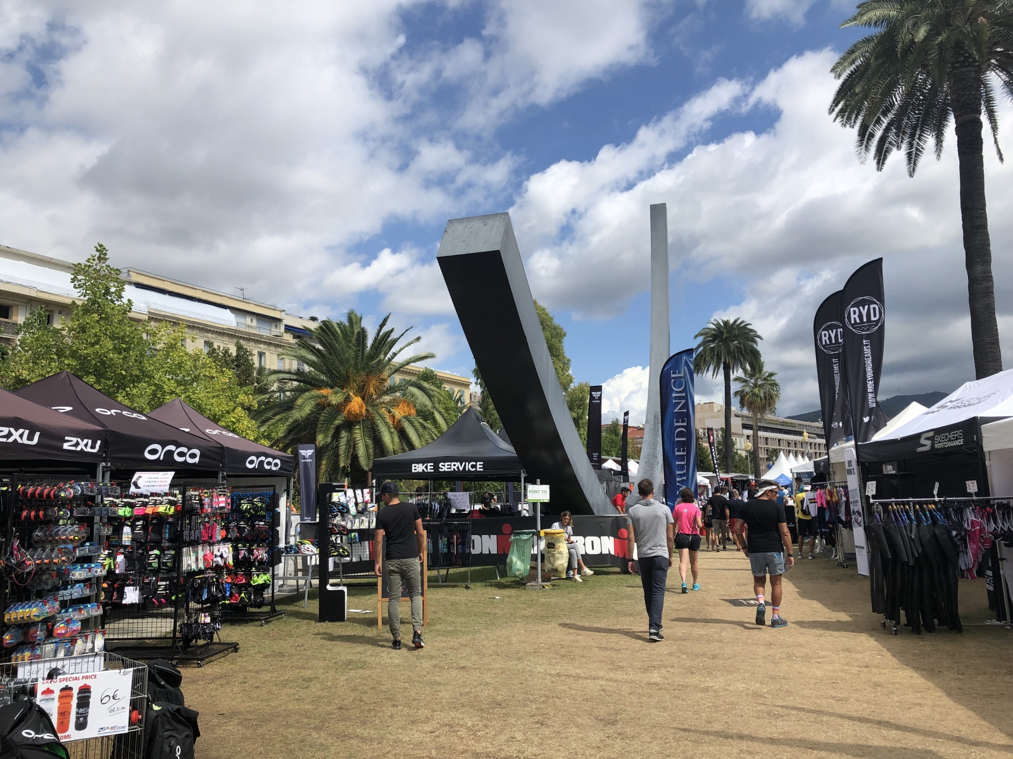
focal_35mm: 28
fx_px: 819
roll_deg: +0.8
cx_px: 506
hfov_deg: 63.4
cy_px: 380
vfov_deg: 49.7
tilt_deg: +8.1
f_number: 1.8
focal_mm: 3.99
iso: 20
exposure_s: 1/3003
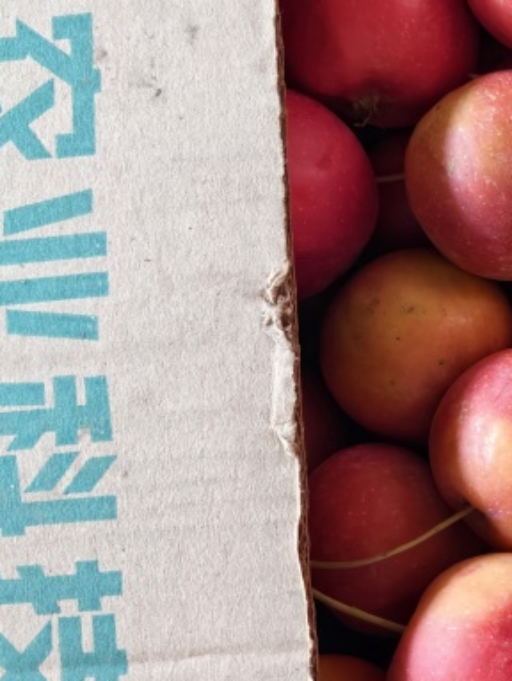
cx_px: 628
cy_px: 419
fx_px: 1260
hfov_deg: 21.2
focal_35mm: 64
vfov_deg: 30.1
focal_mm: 5.56
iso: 336
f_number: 1.88
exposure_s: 1/100
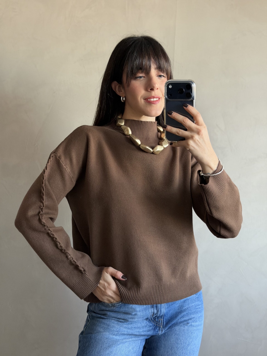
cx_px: 134
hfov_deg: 30.3
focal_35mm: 48
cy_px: 178
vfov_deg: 39.7
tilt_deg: -18.3
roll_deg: -1.1
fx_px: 494
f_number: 1.78
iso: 250
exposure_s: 1/41
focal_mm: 6.76
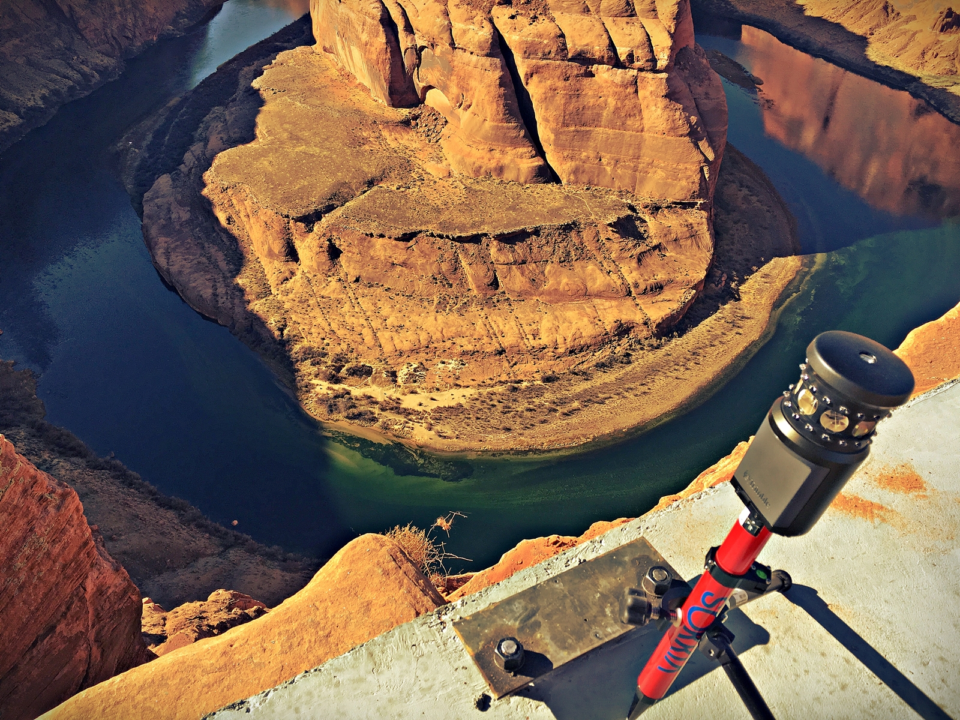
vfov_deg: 48.2
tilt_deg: -34.8
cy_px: 360
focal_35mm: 29
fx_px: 804
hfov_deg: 61.7
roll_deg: +0.5
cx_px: 480
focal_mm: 4.15
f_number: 2.2
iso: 25
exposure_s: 1/836
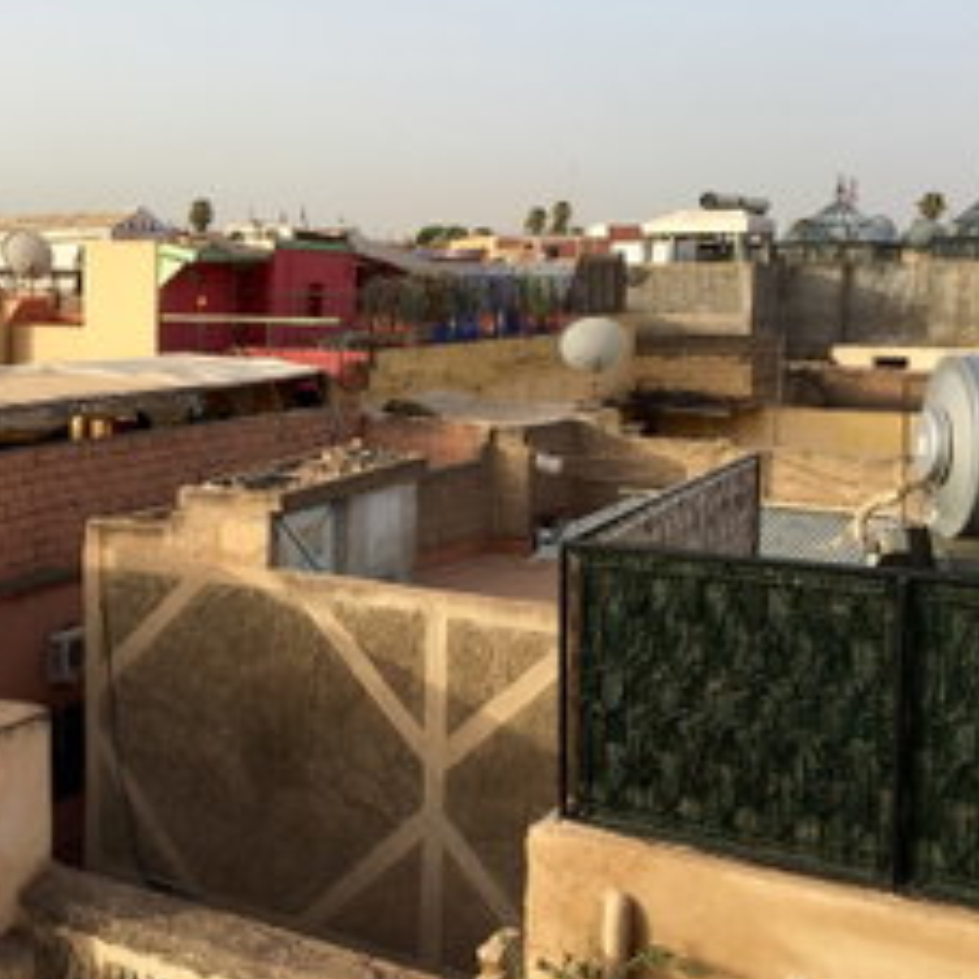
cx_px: 172
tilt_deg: -5.8
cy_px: 417
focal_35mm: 45
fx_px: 1440
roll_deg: -0.1
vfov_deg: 37.5
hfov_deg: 36.1
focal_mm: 4.15
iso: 25
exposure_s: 1/938
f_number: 2.2
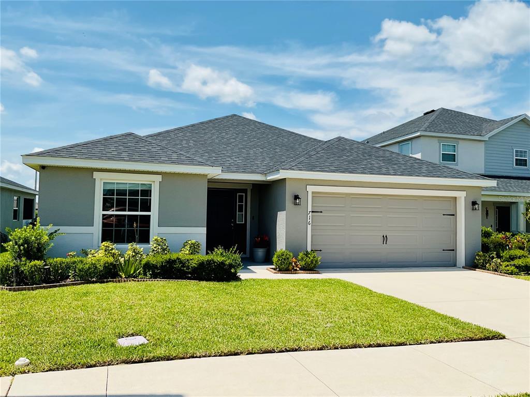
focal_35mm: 29
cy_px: 198
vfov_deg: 48.2
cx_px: 265
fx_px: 444
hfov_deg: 61.7
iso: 16
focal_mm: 3
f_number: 1.8
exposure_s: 1/3322
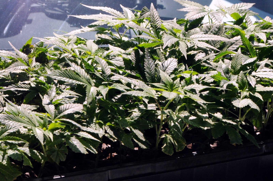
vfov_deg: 14.7
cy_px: 90
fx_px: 705
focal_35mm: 93
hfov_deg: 21.9
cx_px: 136
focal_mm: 62
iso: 640
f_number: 13
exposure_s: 1/640
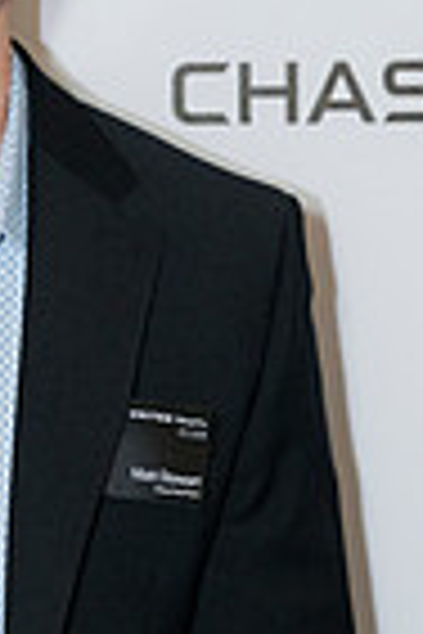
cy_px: 256
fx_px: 3419
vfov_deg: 10.6
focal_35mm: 194
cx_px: -99
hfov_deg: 7.0
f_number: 4
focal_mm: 61
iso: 3200
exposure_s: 1/125
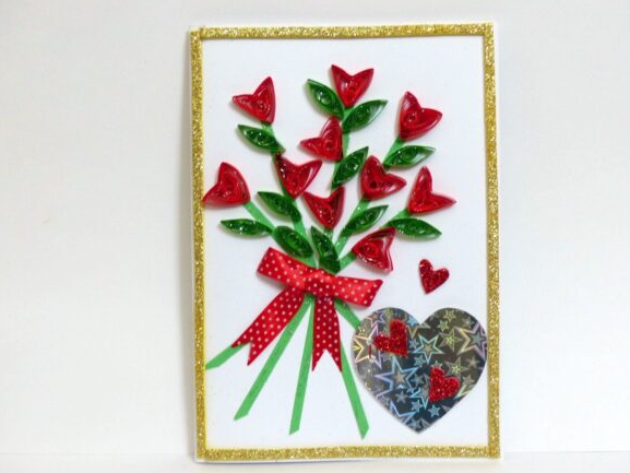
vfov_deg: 28.0
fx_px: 947
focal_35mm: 52
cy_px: 236
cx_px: 325
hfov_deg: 36.8
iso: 400
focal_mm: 9.1
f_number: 2.8
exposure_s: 1/15
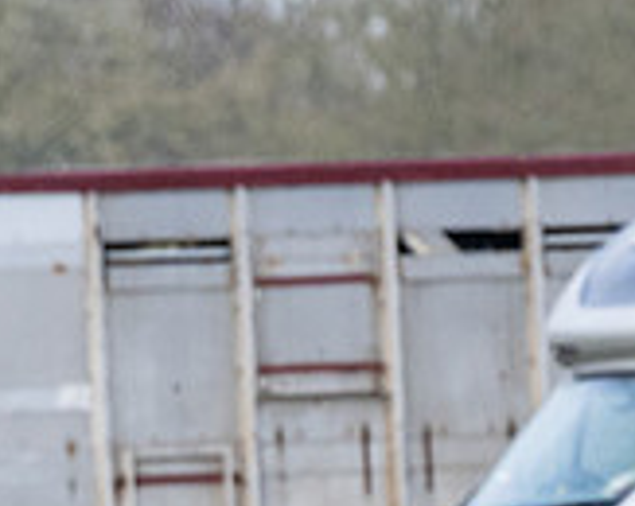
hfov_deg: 1.4
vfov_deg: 1.1
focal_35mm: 1378
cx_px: 1188
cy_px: 723
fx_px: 25867
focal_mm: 175
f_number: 5
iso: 400
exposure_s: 1/1250
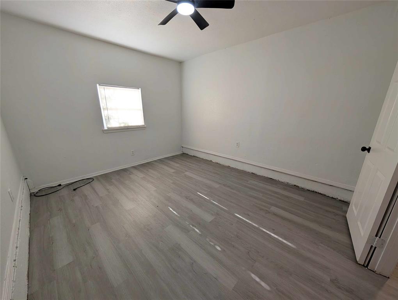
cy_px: 150
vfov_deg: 94.6
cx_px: 199
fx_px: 138
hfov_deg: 110.5
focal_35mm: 12
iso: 52
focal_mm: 2
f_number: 1.7
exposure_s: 1/116
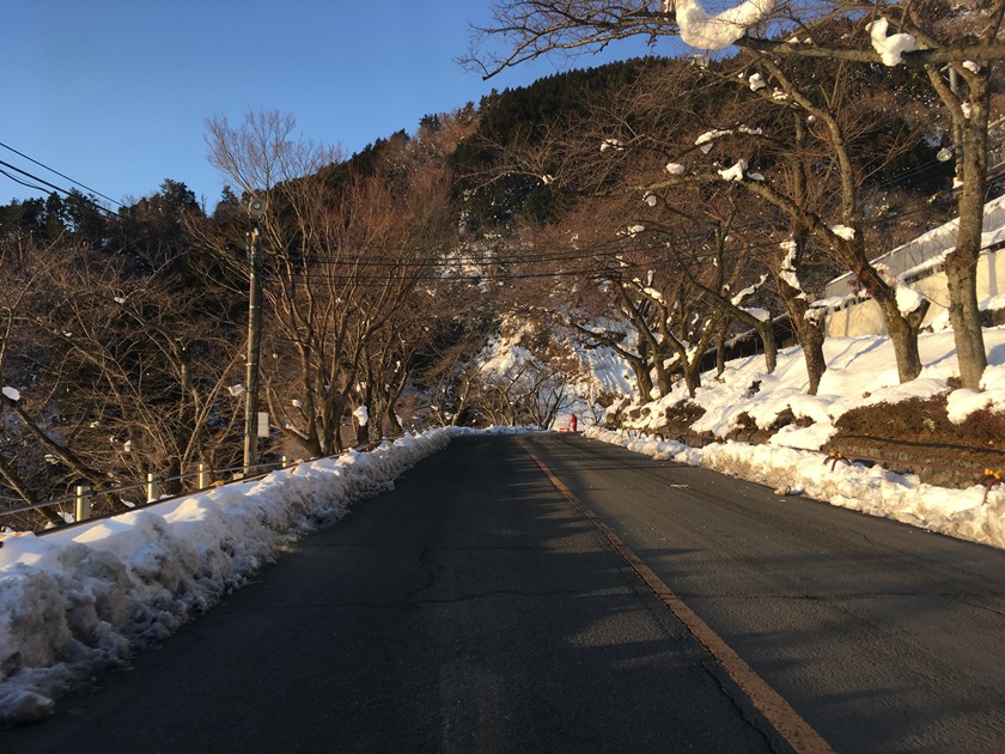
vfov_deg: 48.2
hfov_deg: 61.7
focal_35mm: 29
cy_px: 377
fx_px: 842
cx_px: 502
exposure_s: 1/368
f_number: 2.2
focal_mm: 4.15
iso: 25
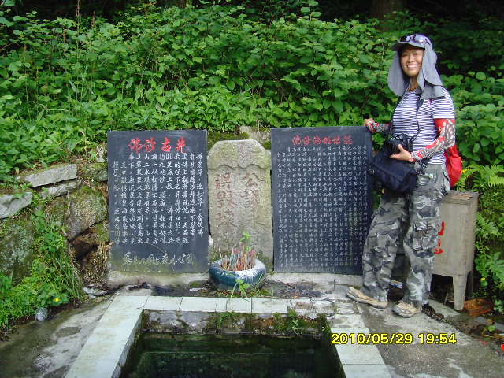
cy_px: 189
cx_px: 252
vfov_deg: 36.8
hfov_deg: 47.9
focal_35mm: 39
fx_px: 568
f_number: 3.5
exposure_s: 1/90
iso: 100
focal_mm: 6.6
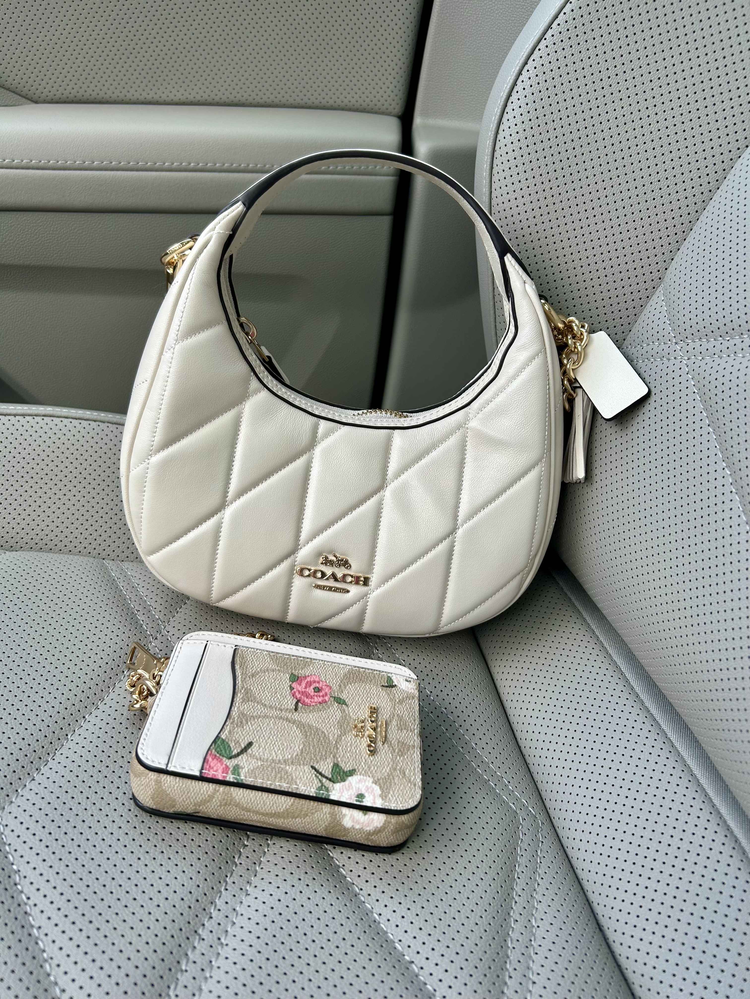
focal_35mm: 26
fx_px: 751
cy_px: 500
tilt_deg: -33.9
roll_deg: +0.2
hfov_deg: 53.1
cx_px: 375
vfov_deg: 67.3
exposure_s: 1/234
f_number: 1.5
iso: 40
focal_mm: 5.7
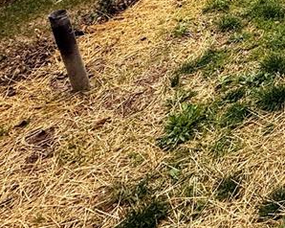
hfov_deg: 27.5
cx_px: 427
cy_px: -98
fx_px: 396
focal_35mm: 47
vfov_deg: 25.5
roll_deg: -0.1
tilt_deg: -9.9
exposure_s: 1/569
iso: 50
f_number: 2.2
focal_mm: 2.22
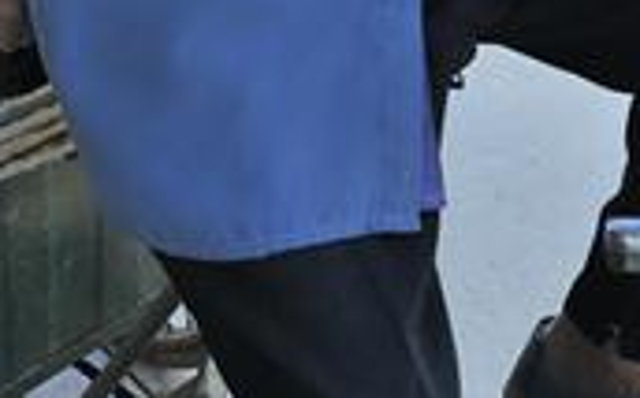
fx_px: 1585
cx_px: 287
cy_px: -346
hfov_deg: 22.8
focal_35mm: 91
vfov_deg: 12.8
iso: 1000
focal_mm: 24
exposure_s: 1/200
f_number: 8
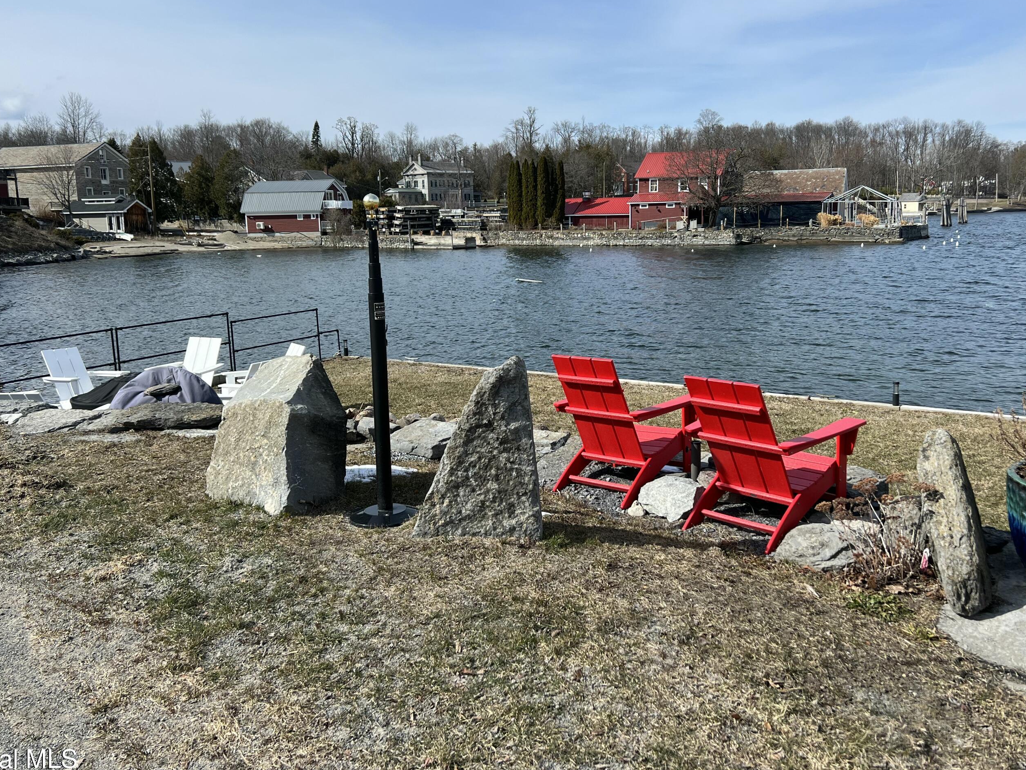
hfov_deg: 58.3
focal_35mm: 31
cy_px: 342
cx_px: 553
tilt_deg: -7.8
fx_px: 919
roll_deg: +1.2
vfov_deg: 45.4
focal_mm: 5.7
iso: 50
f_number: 1.5
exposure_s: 1/4444
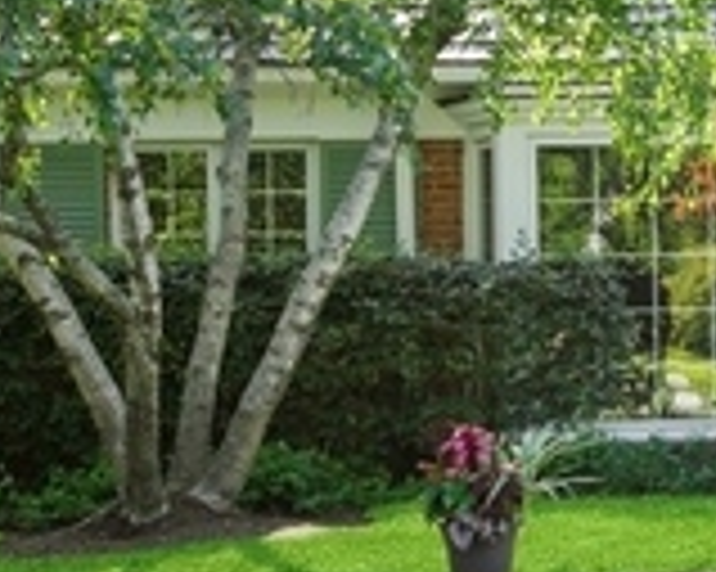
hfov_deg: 14.2
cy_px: 277
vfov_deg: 13.2
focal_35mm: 117
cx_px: 1369
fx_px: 2478
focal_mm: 31
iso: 200
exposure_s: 1/60
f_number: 9.5
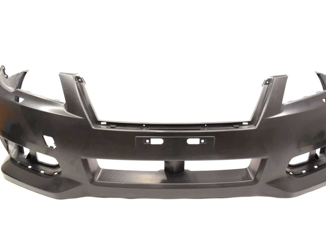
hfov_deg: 59.9
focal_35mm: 30
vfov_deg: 46.8
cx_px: 174
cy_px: 121
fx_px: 283
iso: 400
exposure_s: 1/100
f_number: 5
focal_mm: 18
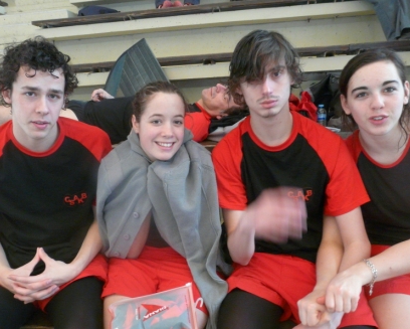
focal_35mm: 30
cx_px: 195
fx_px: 364
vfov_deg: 48.5
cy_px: 168
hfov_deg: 58.7
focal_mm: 4.6
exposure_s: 1/50
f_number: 2.8
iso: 400
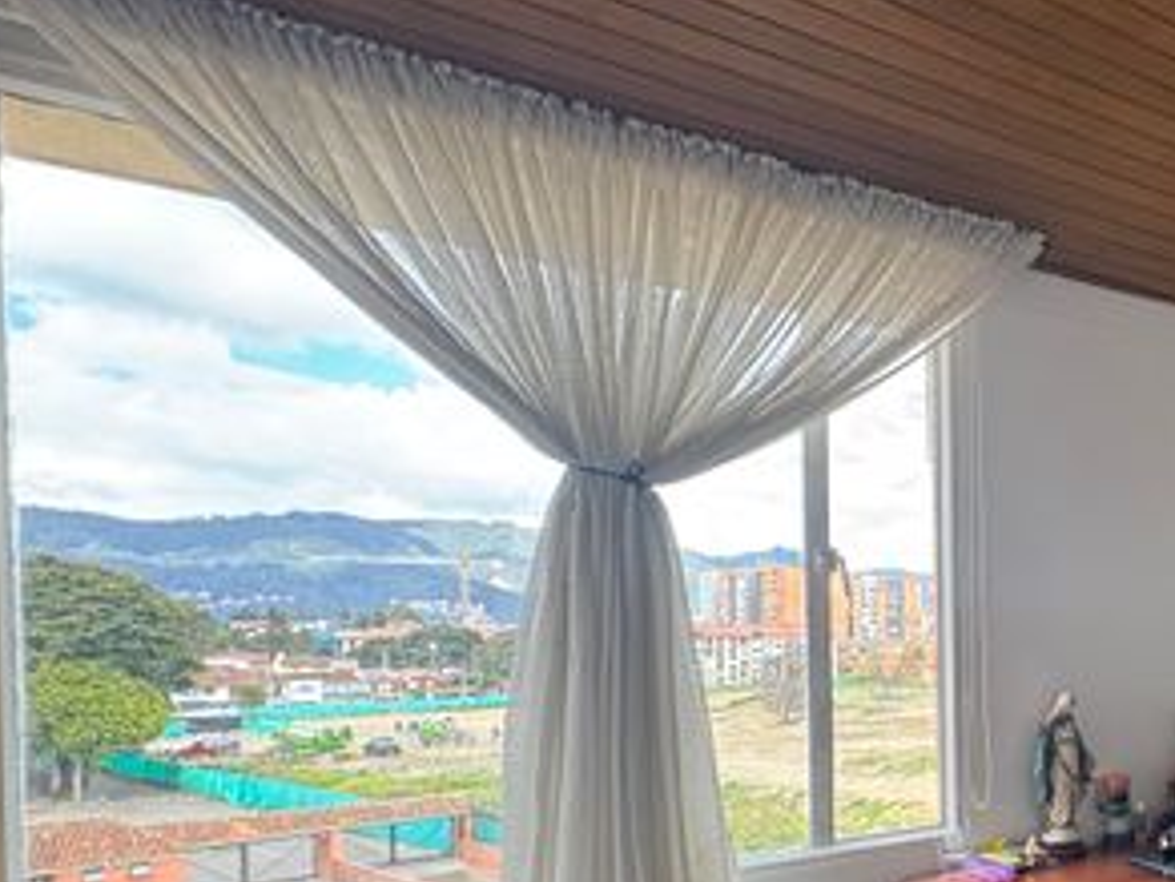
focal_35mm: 32
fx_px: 1086
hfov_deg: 45.1
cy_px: 648
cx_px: 1249
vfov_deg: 42.9
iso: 50
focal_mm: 2.22
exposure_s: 1/99
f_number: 2.2
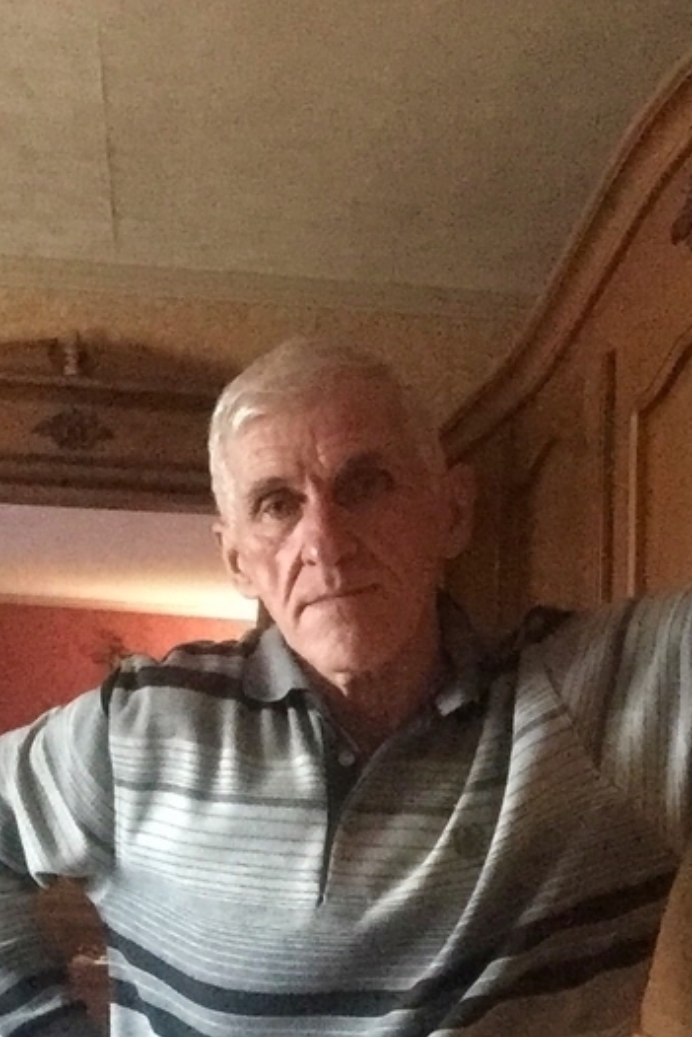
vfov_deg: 40.1
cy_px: 641
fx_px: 1412
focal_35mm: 49
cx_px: 327
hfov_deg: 27.5
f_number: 2.2
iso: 1600
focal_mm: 2.65
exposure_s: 1/17
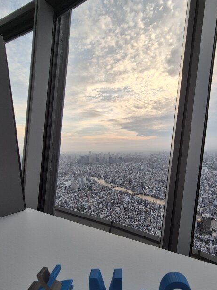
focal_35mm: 17
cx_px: 126
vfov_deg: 88.7
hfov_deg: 74.2
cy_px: 186
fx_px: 142
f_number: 2.2
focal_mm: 2.2
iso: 50
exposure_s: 1/156
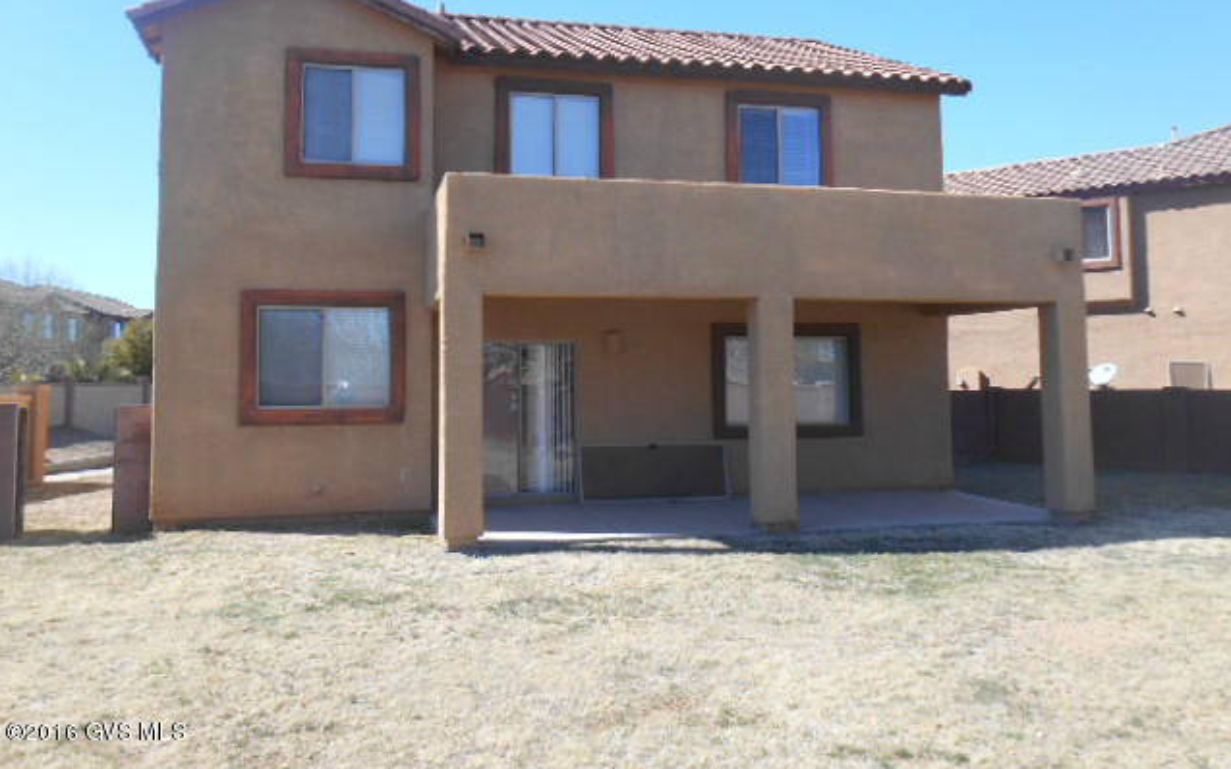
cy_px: 307
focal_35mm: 33
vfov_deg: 38.2
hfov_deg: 58.1
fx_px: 1107
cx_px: 615
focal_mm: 5.5
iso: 80
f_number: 3.6
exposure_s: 1/400
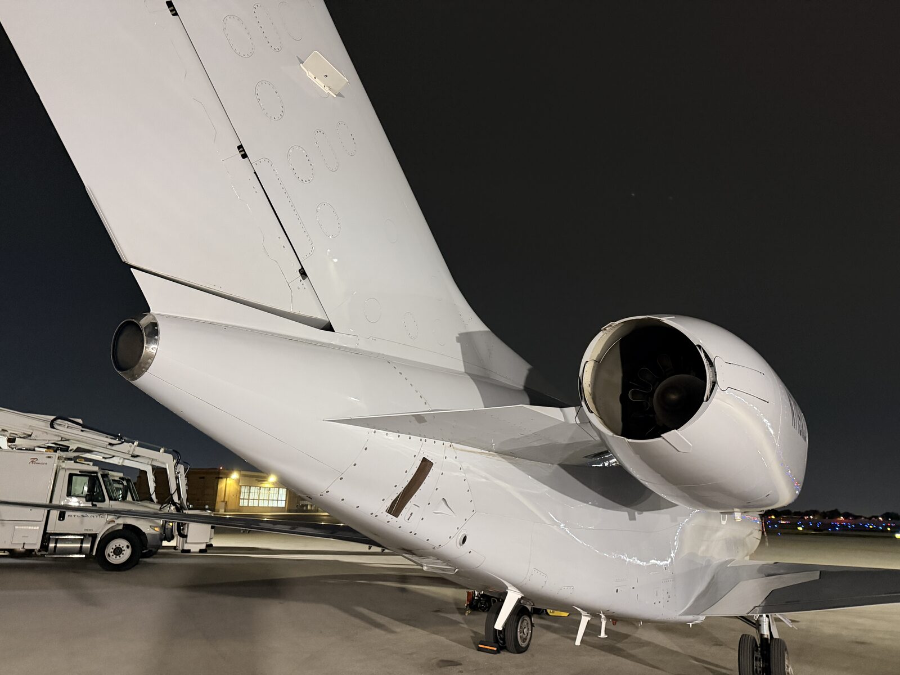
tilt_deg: +15.1
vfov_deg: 56.8
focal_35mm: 24
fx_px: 624
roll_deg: -0.4
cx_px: 450
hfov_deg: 71.6
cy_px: 338
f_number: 1.78
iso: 800
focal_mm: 6.76
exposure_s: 1/30
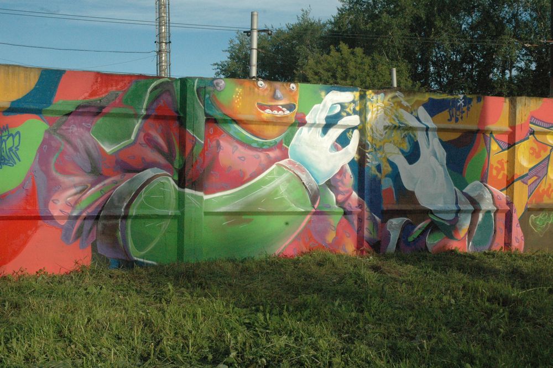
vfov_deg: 28.9
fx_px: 714
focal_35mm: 46
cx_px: 276
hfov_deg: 42.4
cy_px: 184
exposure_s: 1/800
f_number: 14
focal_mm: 31
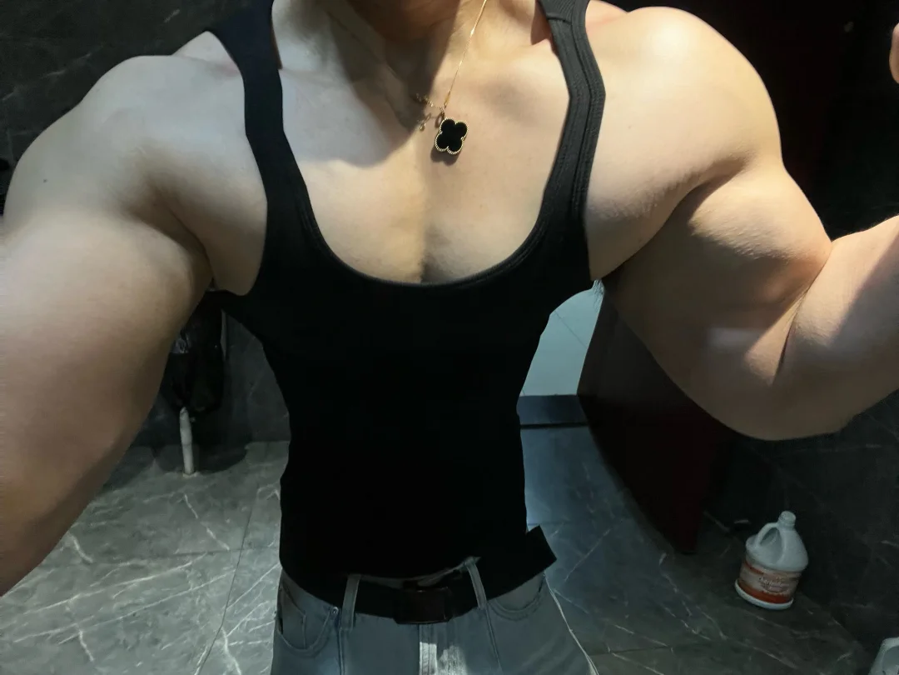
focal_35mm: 26
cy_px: 338
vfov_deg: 53.1
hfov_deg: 67.3
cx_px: 450
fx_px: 675
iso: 125
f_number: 1.5
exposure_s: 1/60
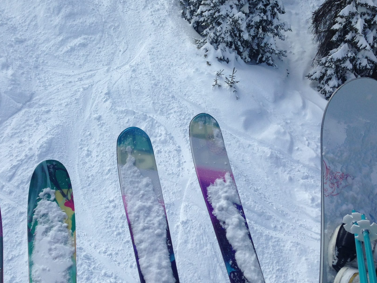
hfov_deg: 44.7
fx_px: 457
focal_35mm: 42
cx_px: 171
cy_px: 145
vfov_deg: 34.4
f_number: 2.4
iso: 50
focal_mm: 4.12
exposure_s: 1/2262
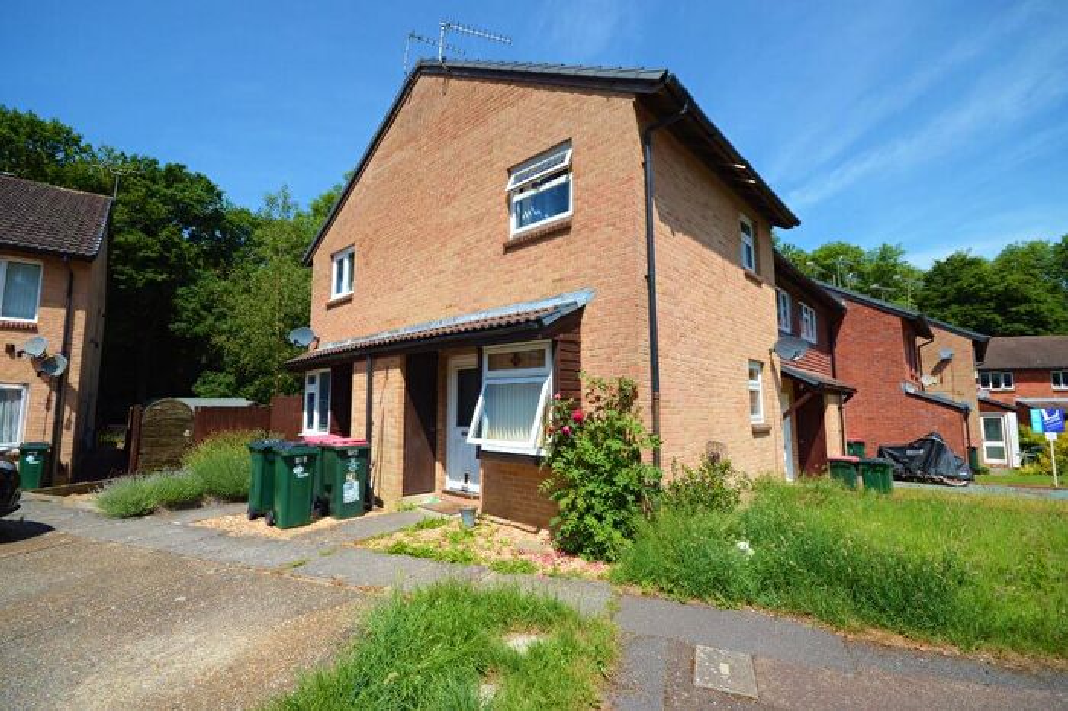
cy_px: 356
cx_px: 534
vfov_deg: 77.3
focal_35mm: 15
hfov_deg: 100.4
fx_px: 445
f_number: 7.1
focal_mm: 10
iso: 100
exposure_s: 1/200
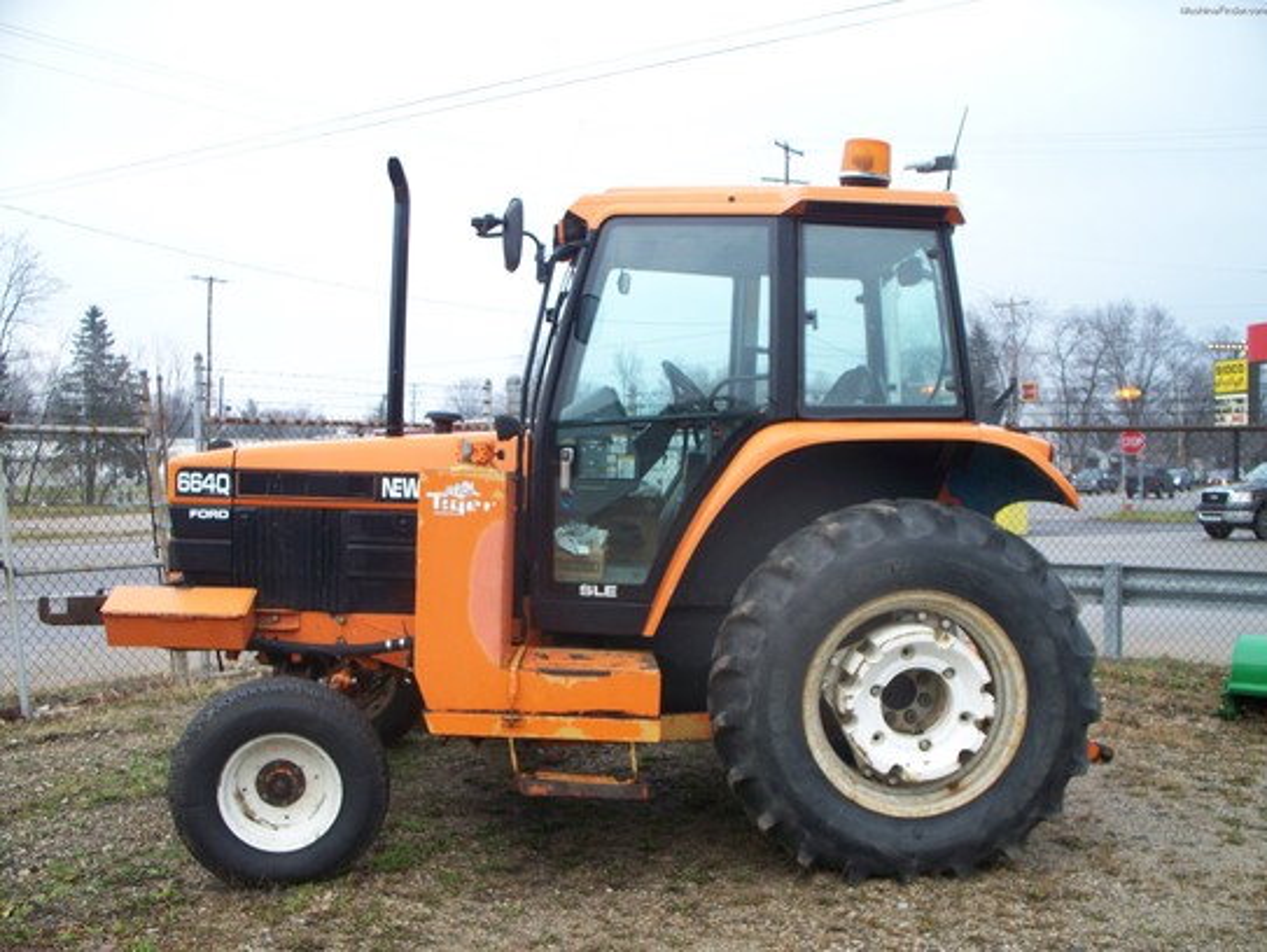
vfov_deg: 39.7
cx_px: 634
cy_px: 476
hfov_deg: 51.3
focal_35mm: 36
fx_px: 1319
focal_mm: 7.54
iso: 64
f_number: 2.8
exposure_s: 1/80
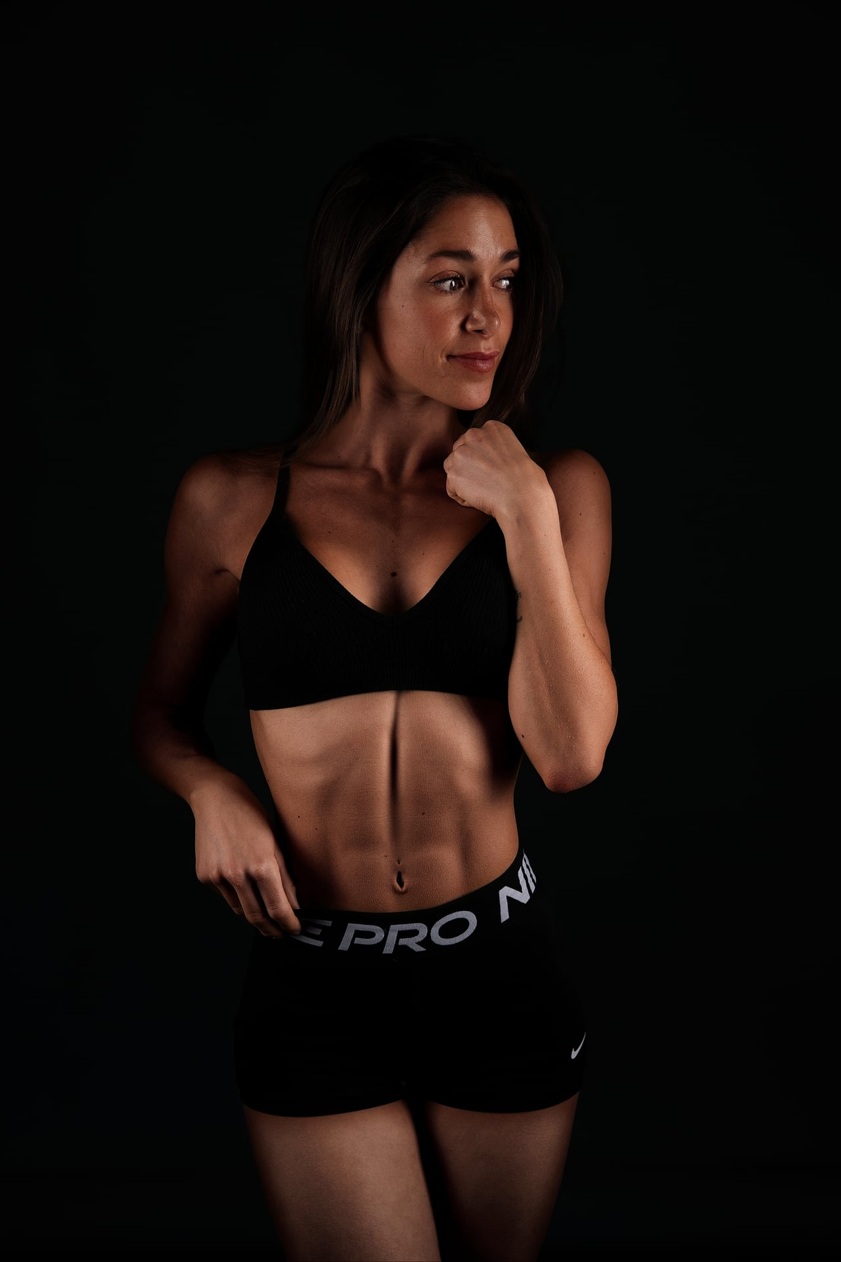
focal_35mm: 68
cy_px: 631
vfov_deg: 29.7
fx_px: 2383
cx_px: 420
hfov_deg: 20.0
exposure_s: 1/125
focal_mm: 68
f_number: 7.1
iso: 100
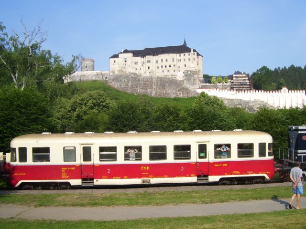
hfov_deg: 50.1
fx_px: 327
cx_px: 153
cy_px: 114
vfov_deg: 38.7
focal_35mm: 37
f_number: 4.8
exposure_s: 1/500
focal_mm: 6
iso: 80
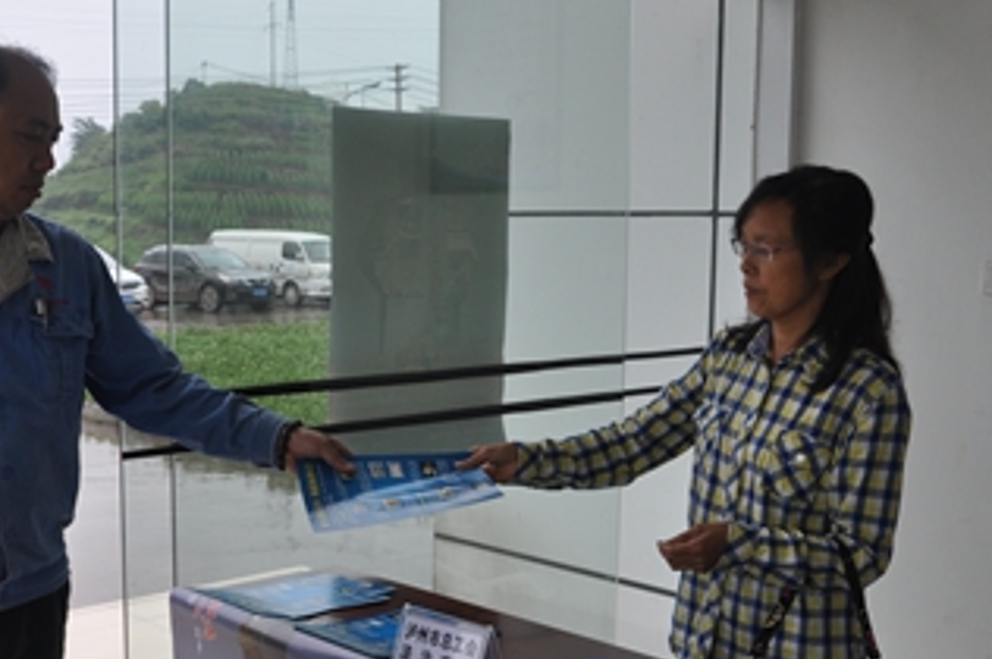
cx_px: 358
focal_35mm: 50
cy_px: 430
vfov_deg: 26.9
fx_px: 1371
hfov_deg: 39.5
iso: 400
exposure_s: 1/125
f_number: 5.6
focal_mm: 21
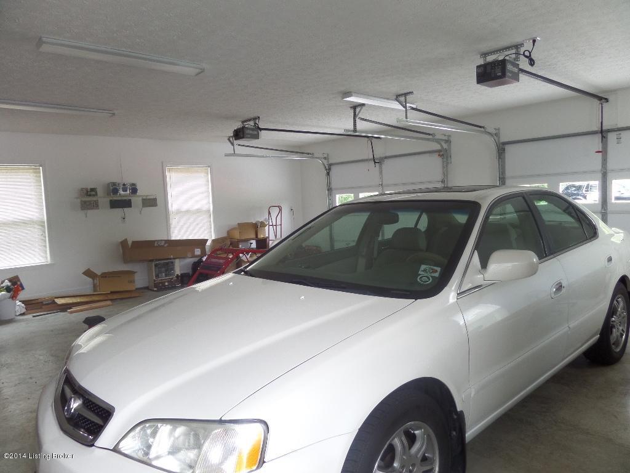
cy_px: 236
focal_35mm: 24
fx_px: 437
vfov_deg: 56.8
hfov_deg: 71.6
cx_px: 315
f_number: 3.2
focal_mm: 4
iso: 160
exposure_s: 1/30
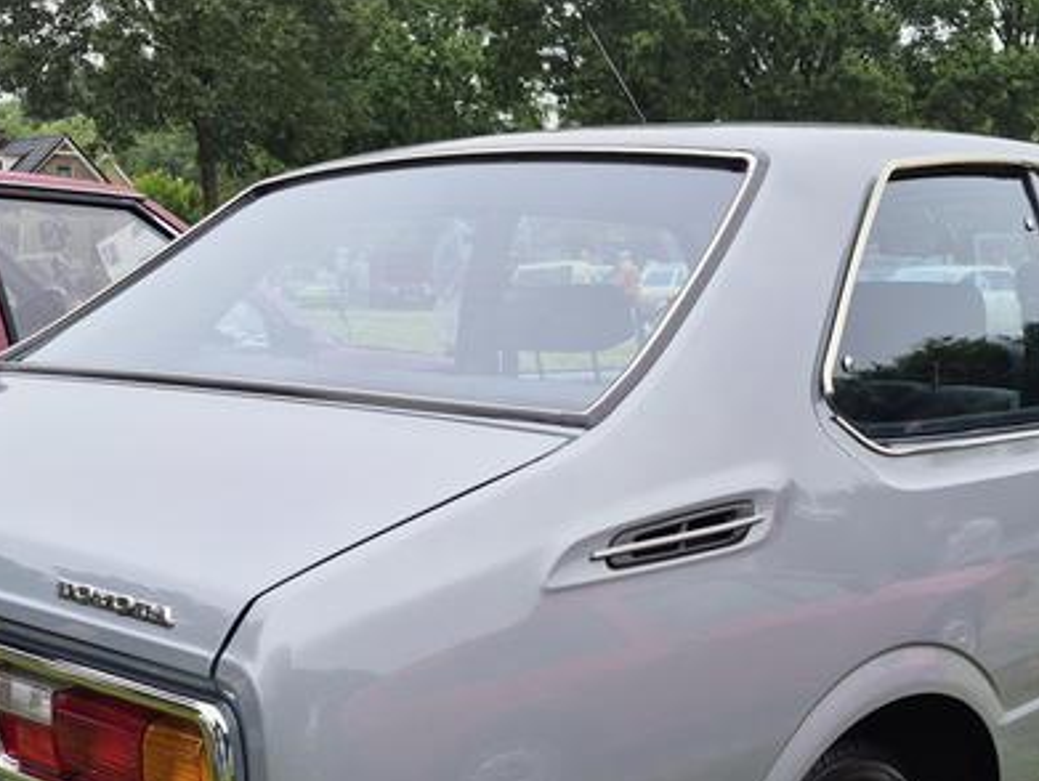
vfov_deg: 30.5
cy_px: 574
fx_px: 1412
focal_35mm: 47
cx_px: 582
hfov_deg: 40.3
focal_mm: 5.4
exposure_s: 1/1036
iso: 80
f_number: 1.8
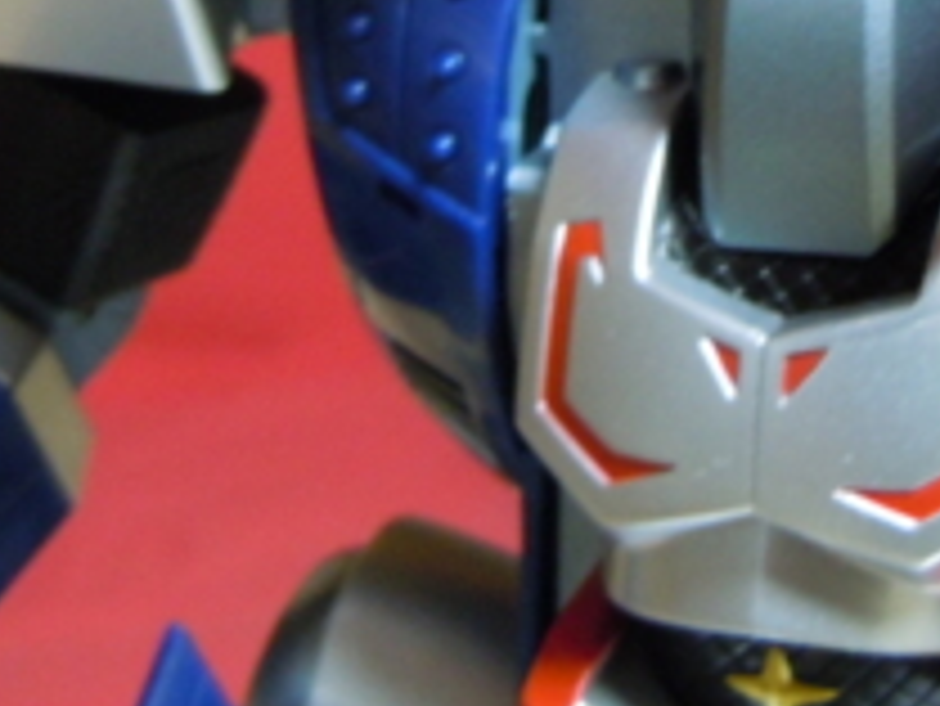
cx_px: 792
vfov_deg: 16.5
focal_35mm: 86
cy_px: -148
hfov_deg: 22.3
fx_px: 2337
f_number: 3.5
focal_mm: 5.4
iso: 400
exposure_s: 1/6
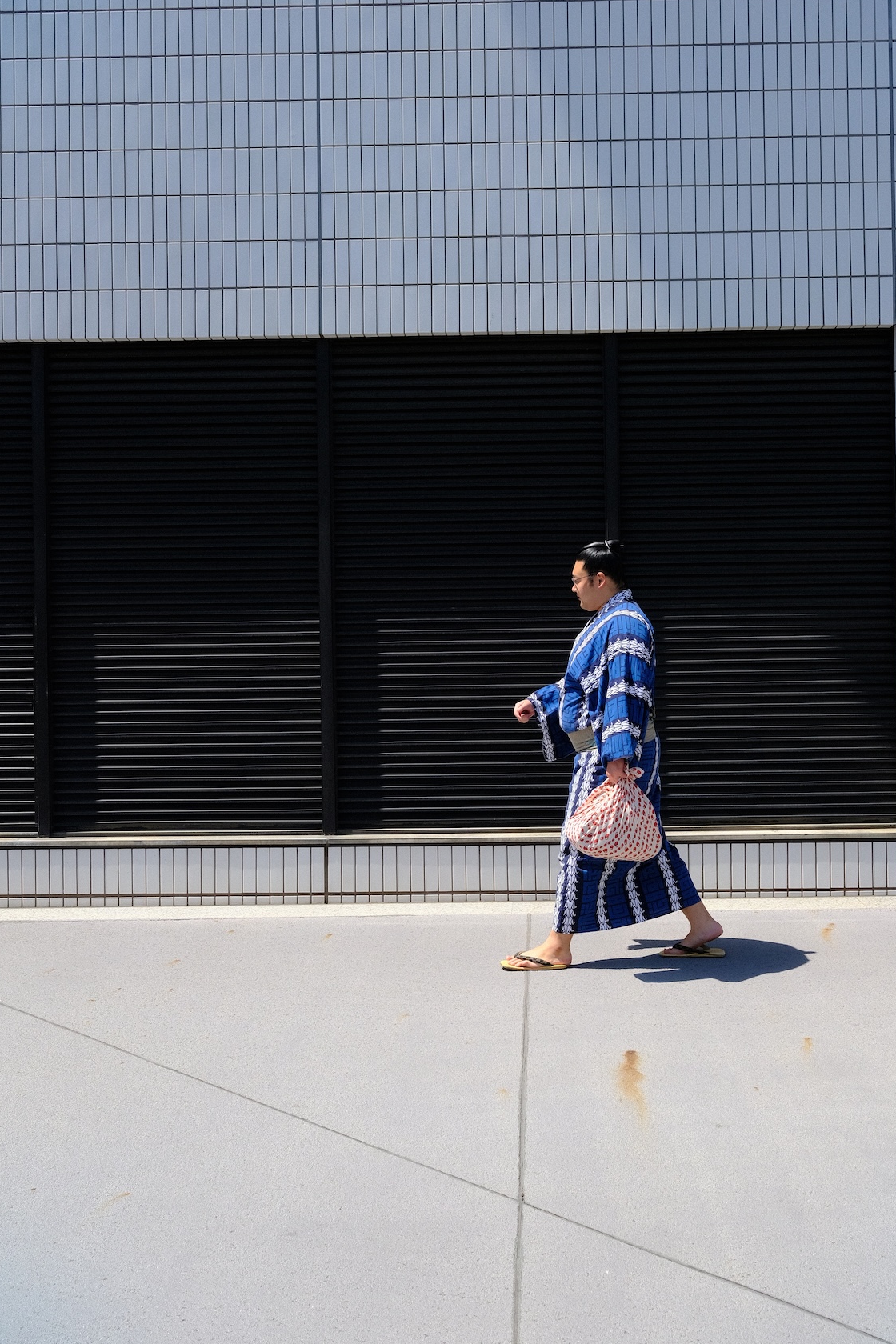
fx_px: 1493
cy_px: 646
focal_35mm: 40
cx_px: 505
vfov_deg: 48.4
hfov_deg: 33.4
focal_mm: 23
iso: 400
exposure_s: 1/1000
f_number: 6.4
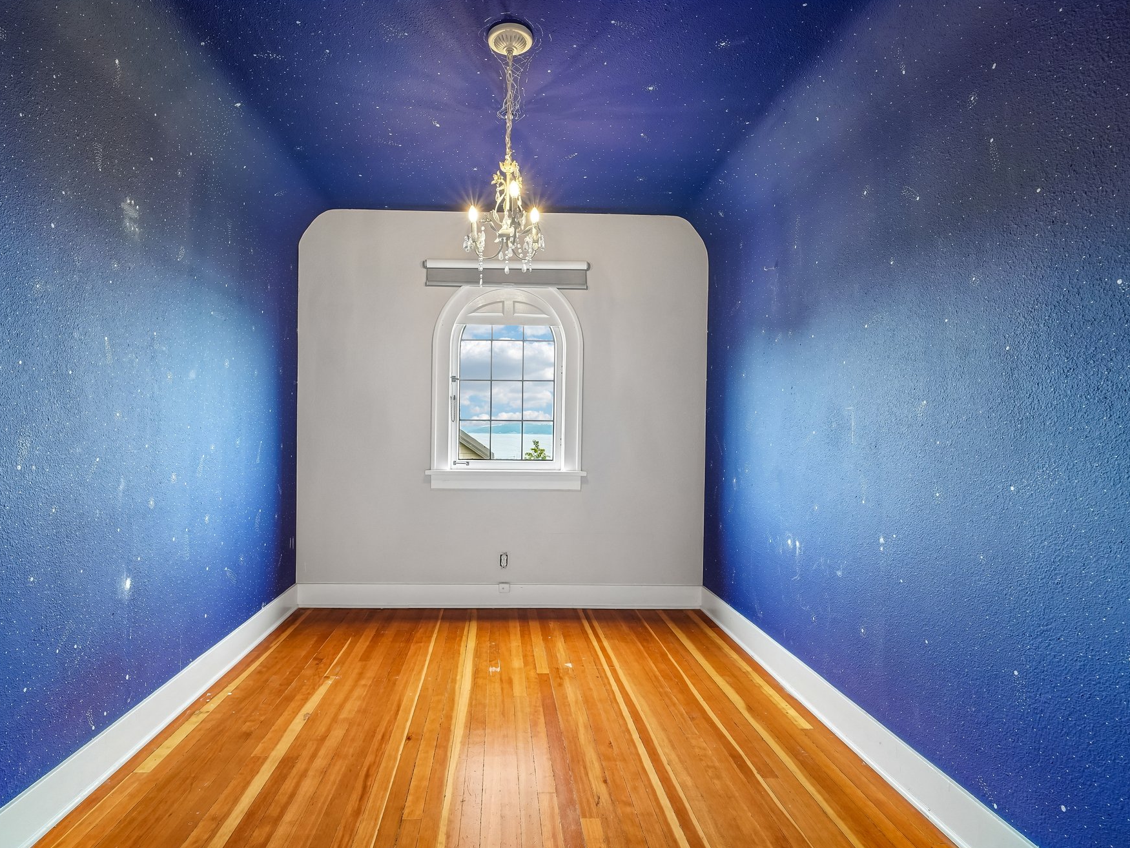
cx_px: 507
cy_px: 438
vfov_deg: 71.6
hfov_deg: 87.5
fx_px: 588
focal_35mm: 18
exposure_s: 1/30
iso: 1600
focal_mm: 16
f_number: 8
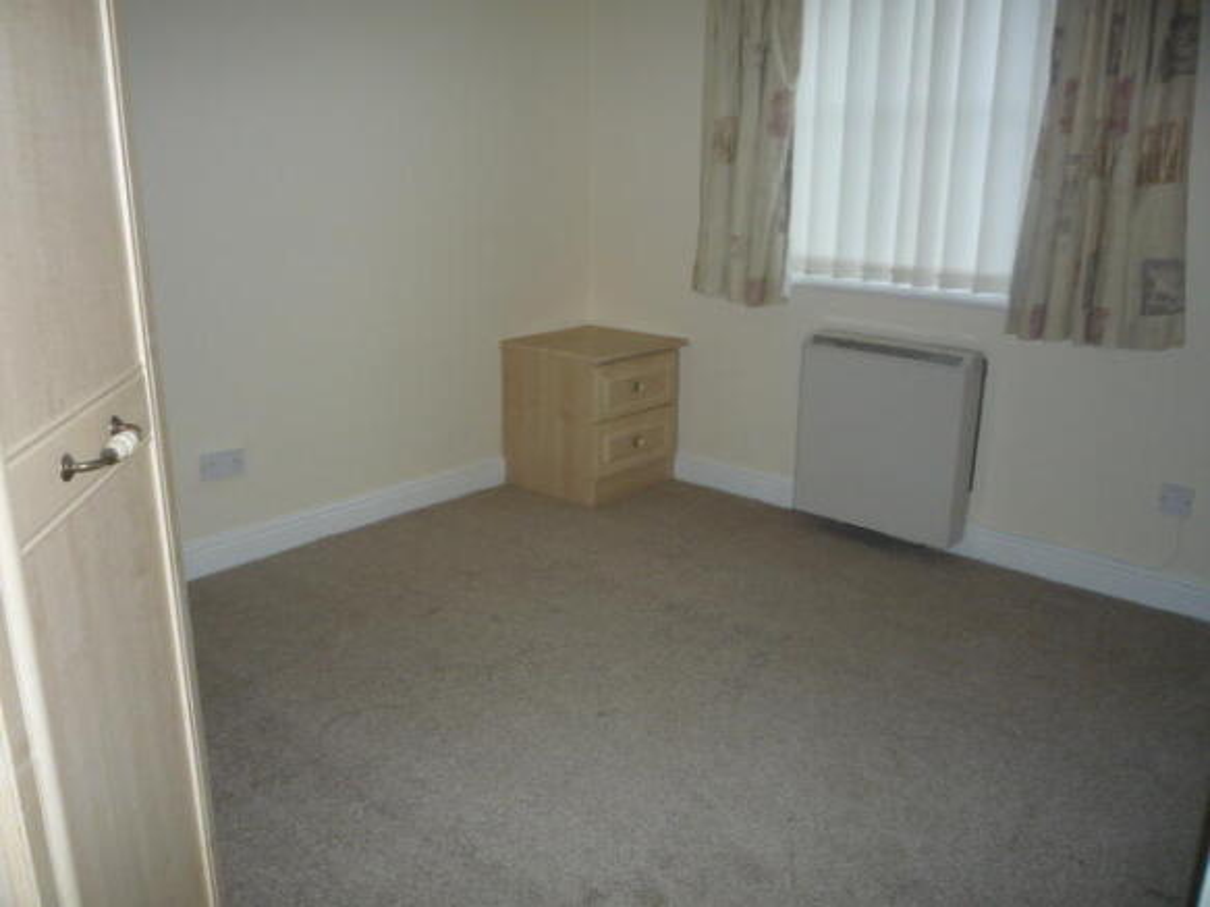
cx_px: 605
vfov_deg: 46.8
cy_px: 454
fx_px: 1048
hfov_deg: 60.0
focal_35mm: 30
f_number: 3.3
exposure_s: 1/30
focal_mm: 5.2
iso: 200
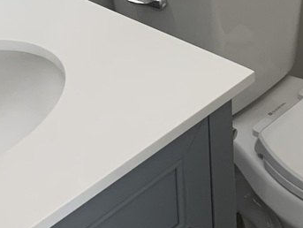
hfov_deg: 17.1
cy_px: -91
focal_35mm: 109
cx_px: 378
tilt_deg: -22.6
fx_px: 955
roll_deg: -2.4
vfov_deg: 13.0
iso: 125
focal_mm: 4.25
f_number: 1.8
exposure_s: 1/60
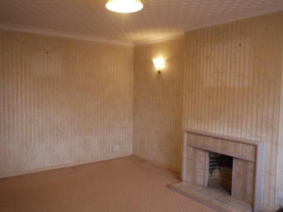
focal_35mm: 32
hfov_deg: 56.8
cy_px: 106
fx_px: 262
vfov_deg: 44.1
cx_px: 142
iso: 160
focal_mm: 16
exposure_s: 1/30
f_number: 3.7
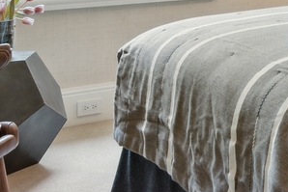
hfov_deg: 20.5
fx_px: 696
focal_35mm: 87
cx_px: 412
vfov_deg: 14.8
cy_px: -79
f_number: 7.1
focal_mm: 16
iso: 320
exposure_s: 1/13
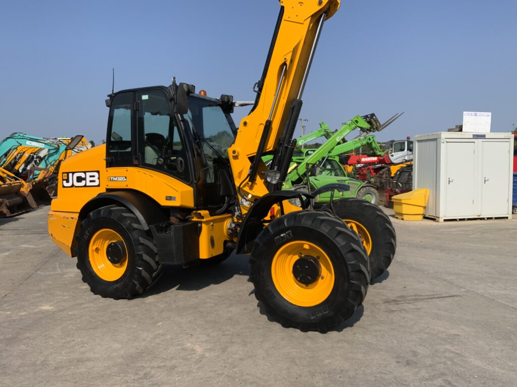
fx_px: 433
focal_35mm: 29
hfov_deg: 61.7
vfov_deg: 48.2
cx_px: 258
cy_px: 194
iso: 20
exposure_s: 1/2427
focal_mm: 3
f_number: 1.8
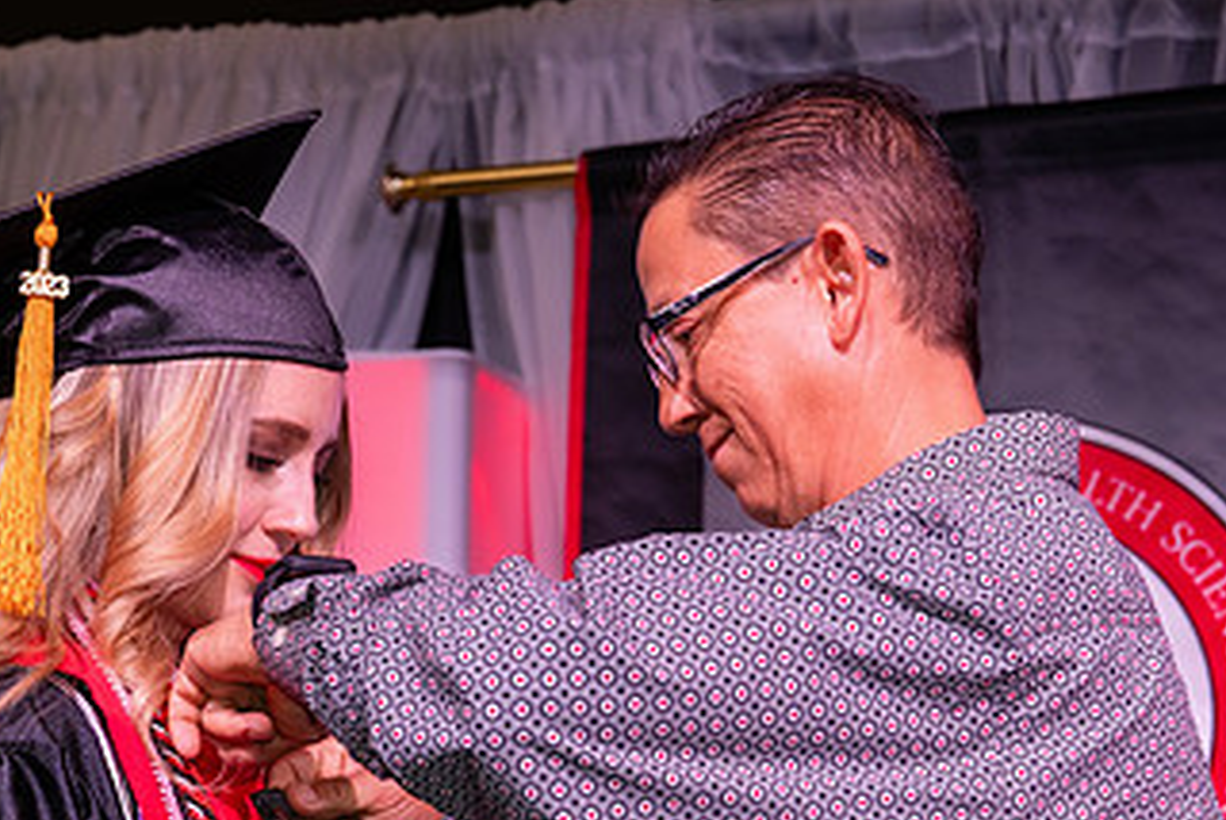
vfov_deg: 8.5
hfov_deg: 12.7
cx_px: 495
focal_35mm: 162
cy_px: 766
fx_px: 5522
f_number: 5.6
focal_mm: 70
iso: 800
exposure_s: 1/160
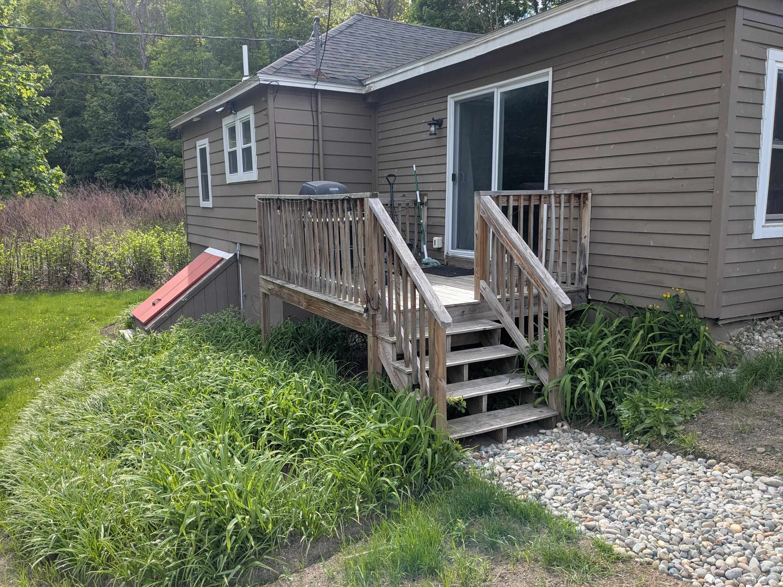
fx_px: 611
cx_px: 392
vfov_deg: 51.4
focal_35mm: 27
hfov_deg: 65.3
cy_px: 294
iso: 52
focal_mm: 4.38
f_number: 1.73
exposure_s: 1/1232
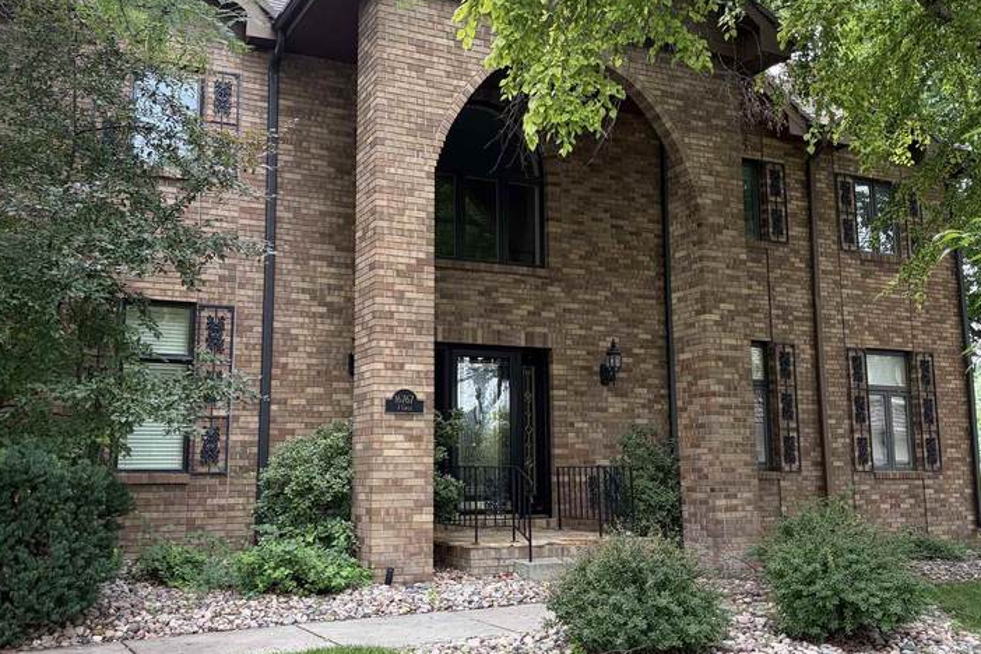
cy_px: 300
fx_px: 1008
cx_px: 486
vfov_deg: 35.9
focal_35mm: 37
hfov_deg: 51.9
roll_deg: +0.8
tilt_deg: +9.6
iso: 50
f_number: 1.6
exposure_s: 1/175
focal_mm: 5.96
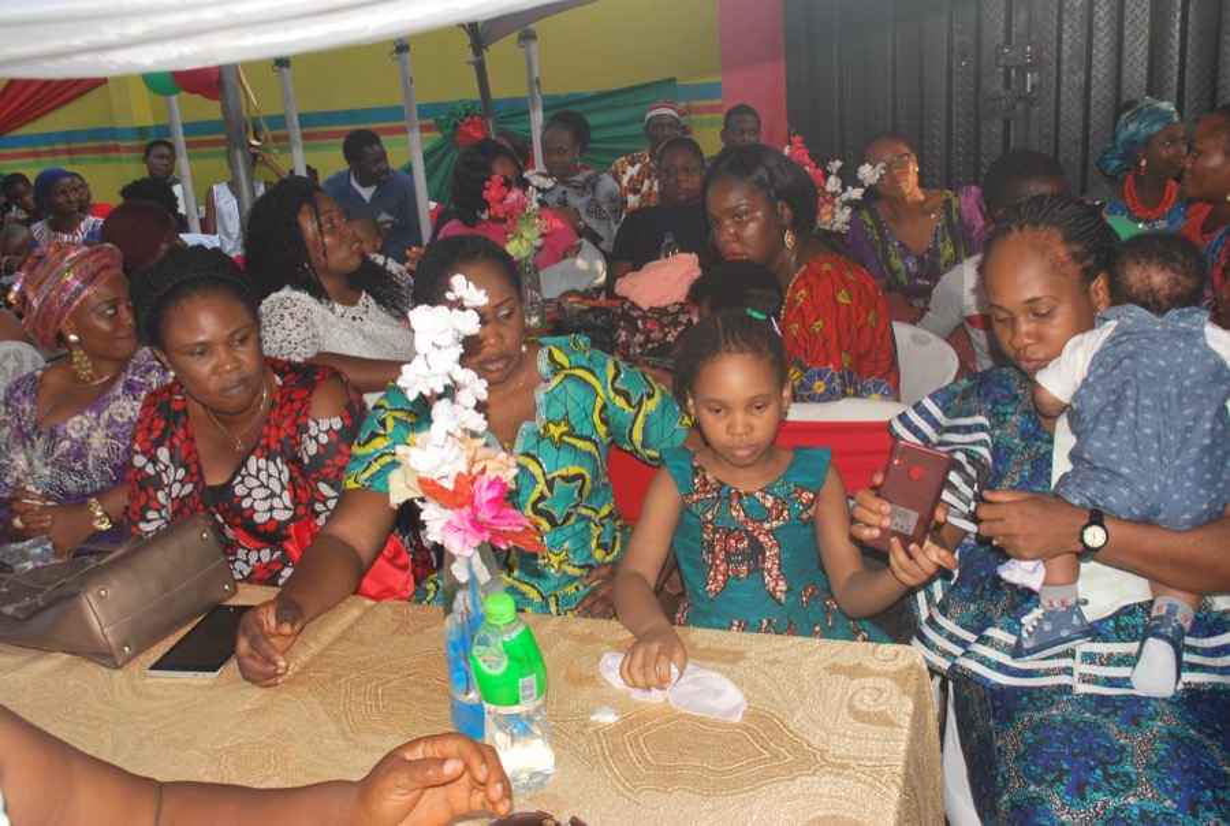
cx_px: 615
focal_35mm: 33
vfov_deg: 40.1
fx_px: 1130
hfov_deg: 57.1
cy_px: 413
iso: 200
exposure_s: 1/125
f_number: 7.1
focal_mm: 22
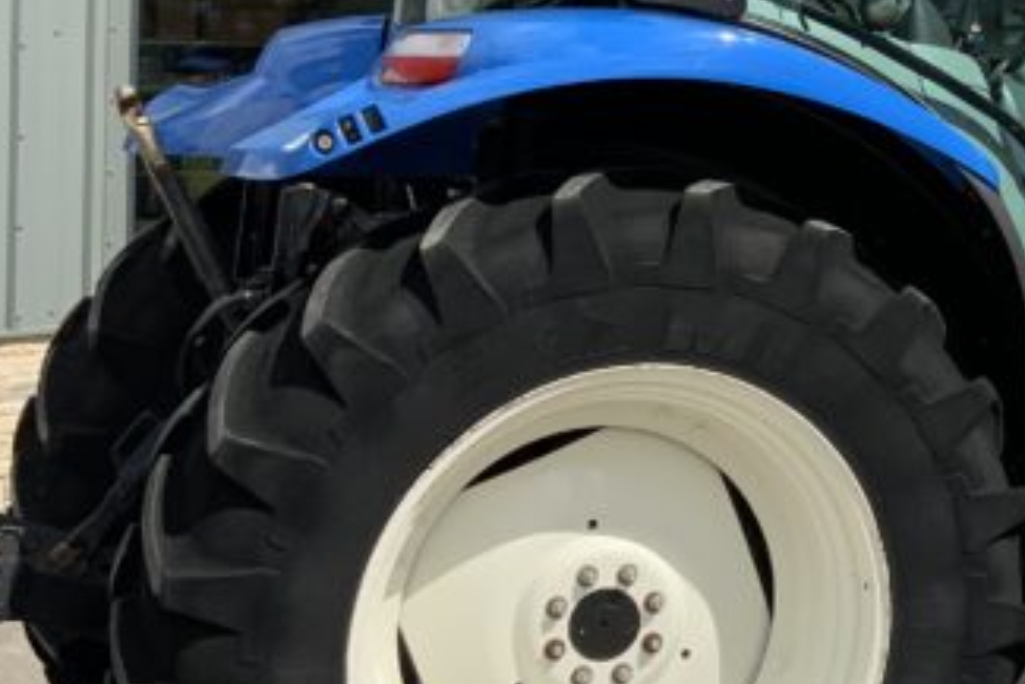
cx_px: 1189
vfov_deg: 14.3
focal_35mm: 95
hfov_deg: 20.3
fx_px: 2706
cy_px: 72
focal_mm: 3
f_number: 1.8
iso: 16
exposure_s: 1/2058
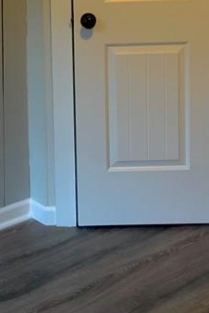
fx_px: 792
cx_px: 36
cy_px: 11
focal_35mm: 91
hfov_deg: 14.9
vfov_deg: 21.7
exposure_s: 1/60
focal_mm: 3
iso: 160
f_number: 1.8
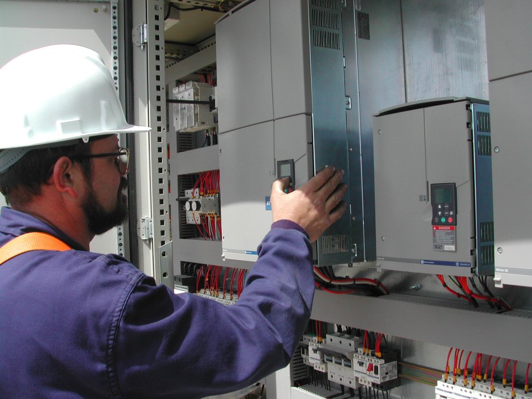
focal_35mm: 38
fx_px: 584
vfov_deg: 37.7
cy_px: 200
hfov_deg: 49.0
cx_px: 266
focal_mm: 8
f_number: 7.6
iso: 100
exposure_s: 1/175
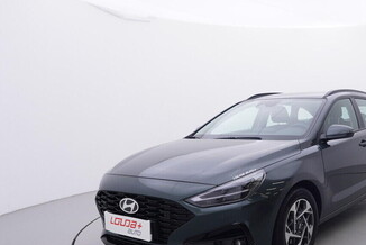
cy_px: 159
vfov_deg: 35.0
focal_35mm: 38
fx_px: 385
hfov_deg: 47.3
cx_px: 306
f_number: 5
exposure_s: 1/80
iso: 200
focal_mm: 15
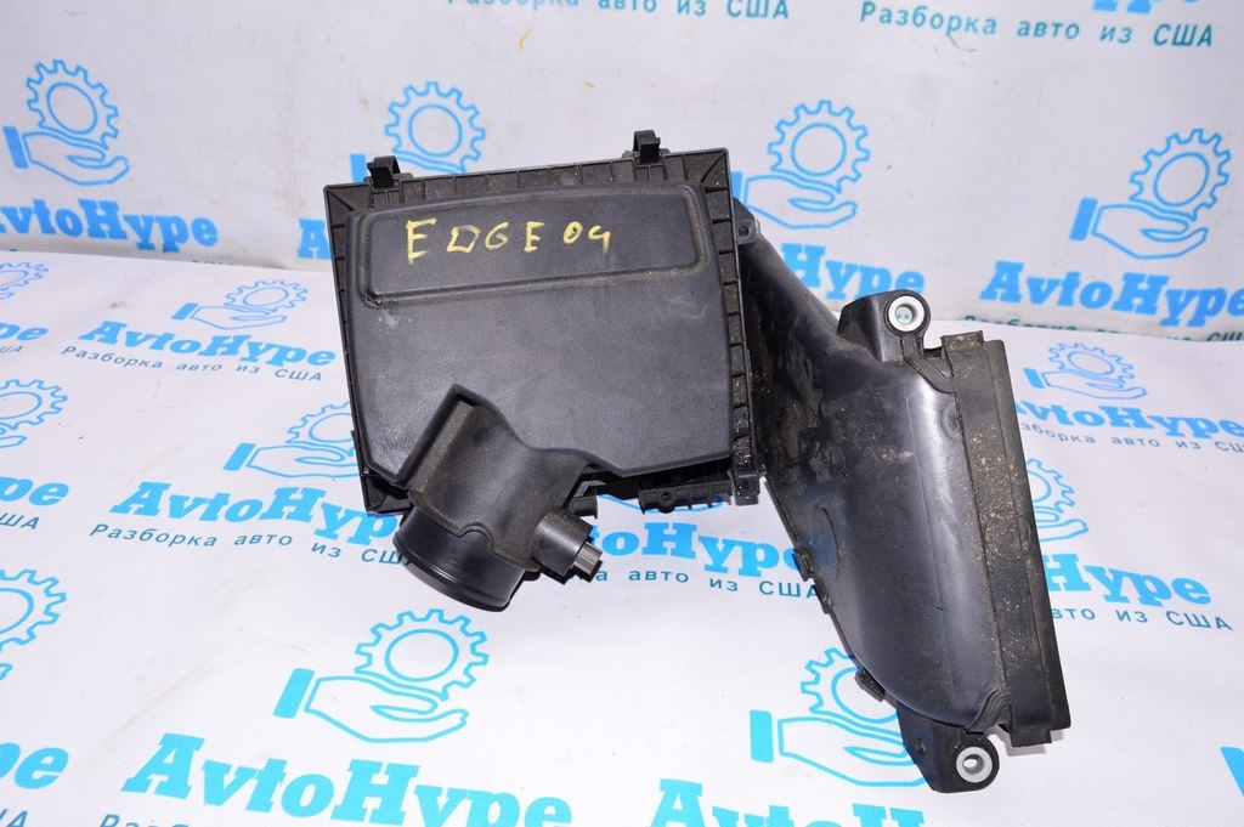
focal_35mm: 30
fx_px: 1036
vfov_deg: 43.5
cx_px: 622
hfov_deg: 62.0
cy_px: 414
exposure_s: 1/125
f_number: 8
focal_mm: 20
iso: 1600
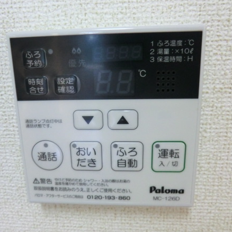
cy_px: 124
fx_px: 235
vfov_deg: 52.5
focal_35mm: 31
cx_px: 108
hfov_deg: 52.5
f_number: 3.2
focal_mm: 4.3
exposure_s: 1/60
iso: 320
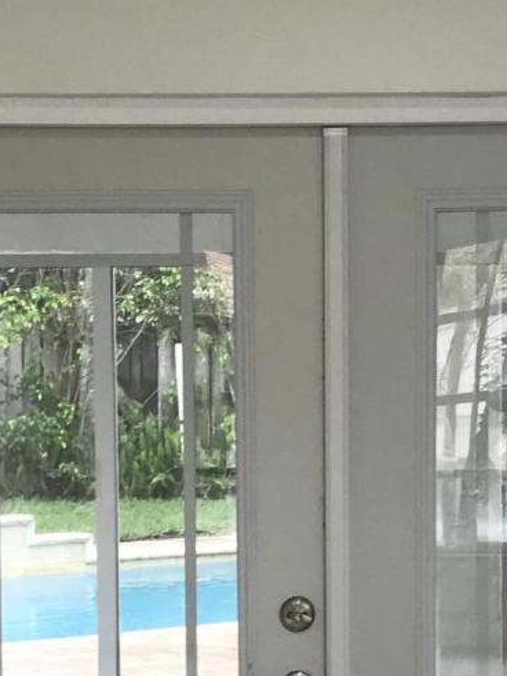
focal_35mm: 114
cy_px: 536
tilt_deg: -3.2
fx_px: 2227
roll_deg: +1.0
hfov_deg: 13.0
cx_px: 298
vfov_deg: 17.1
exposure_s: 1/60
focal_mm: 3.99
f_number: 1.8
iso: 32
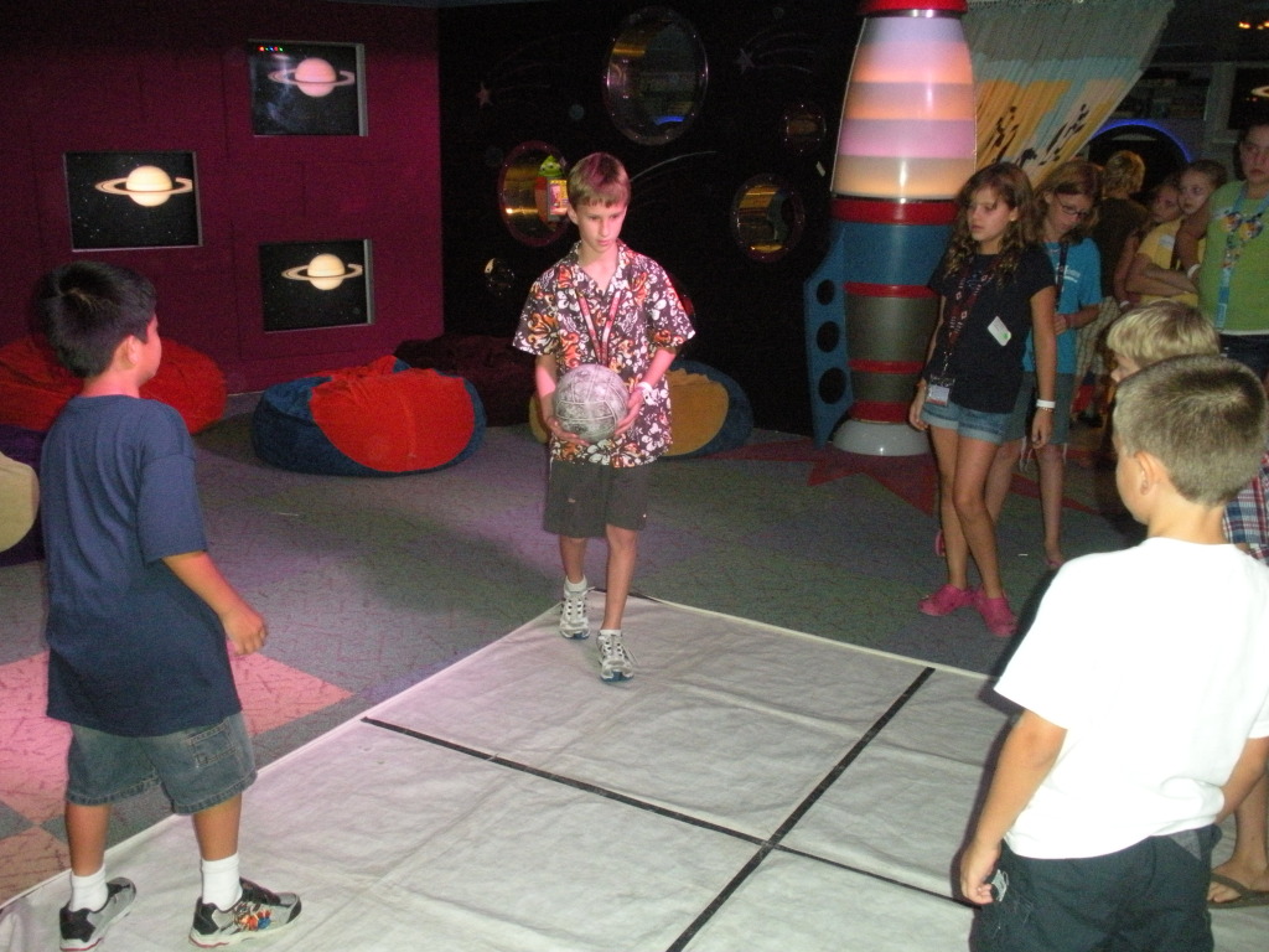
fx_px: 1320
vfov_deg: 39.7
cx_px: 634
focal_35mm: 36
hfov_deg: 51.4
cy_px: 476
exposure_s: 1/60
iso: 633
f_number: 3.5
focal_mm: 6.3
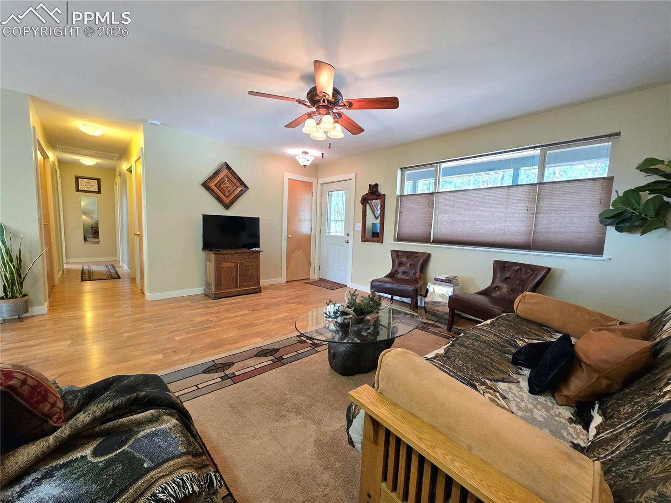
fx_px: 252
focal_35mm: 13
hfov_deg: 106.2
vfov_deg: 89.9
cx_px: 336
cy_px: 252
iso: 320
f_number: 1.9
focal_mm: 2.2
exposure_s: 1/120
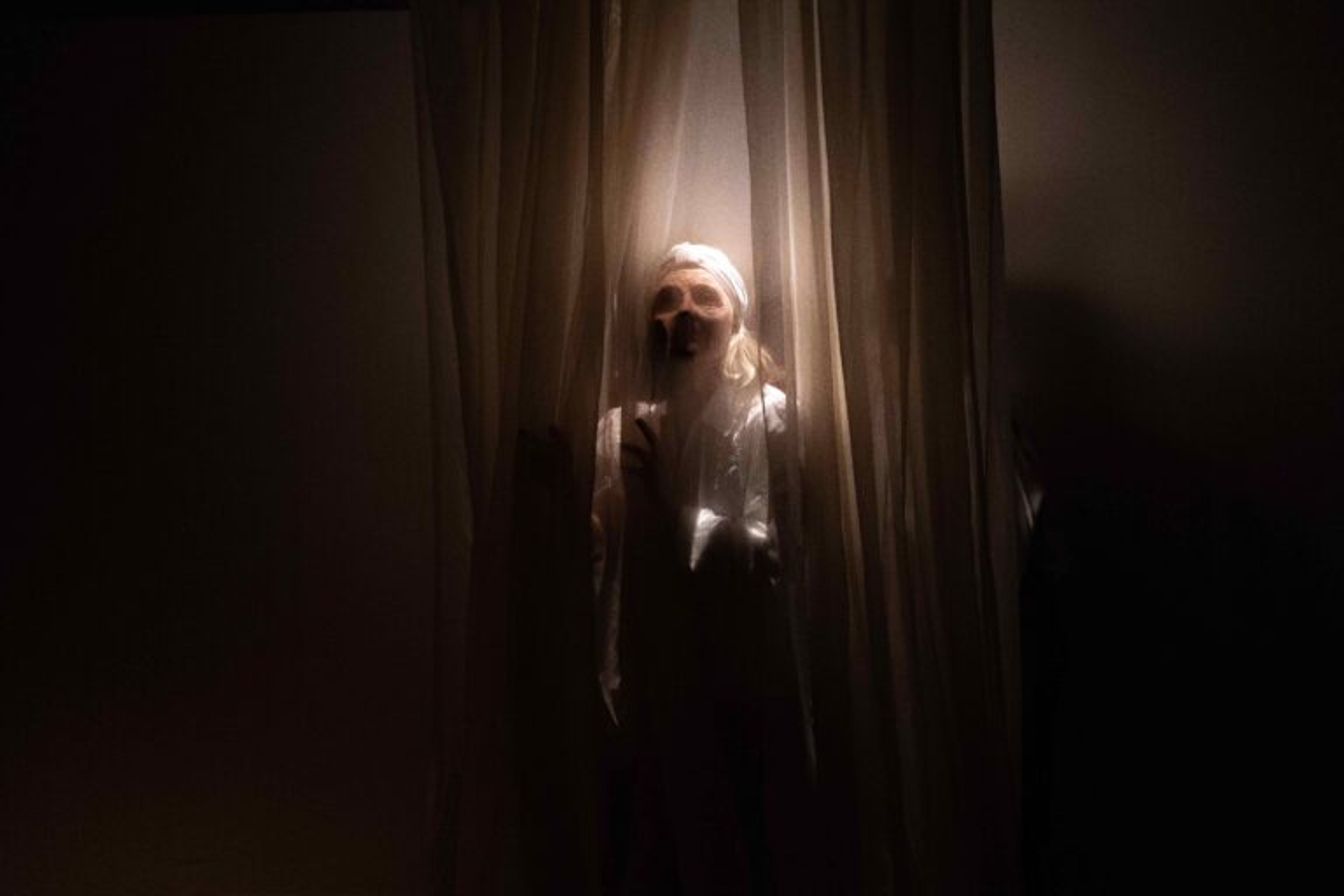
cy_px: 448
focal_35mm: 75
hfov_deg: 27.0
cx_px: 672
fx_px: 2800
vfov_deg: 18.2
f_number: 2.8
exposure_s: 1/160
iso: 8000
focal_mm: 75
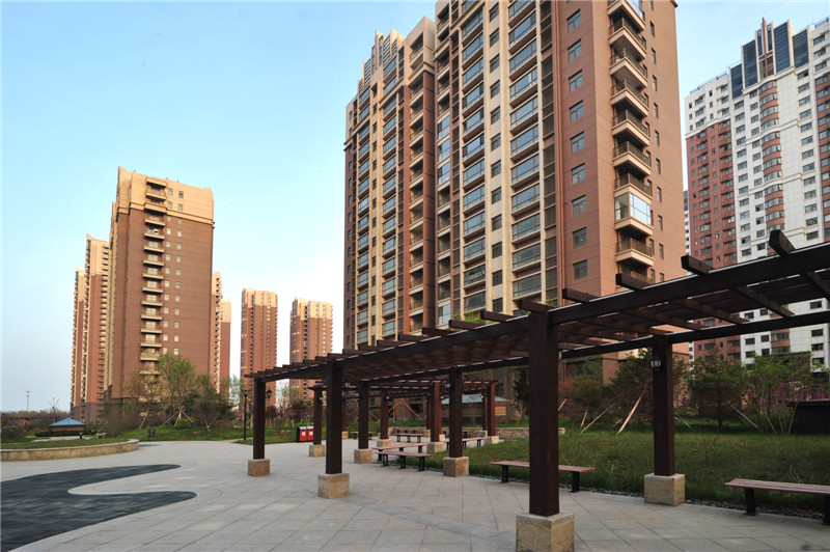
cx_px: 415
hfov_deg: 96.8
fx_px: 369
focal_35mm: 16
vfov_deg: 73.6
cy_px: 276
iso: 100
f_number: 7.1
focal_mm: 16
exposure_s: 1/60
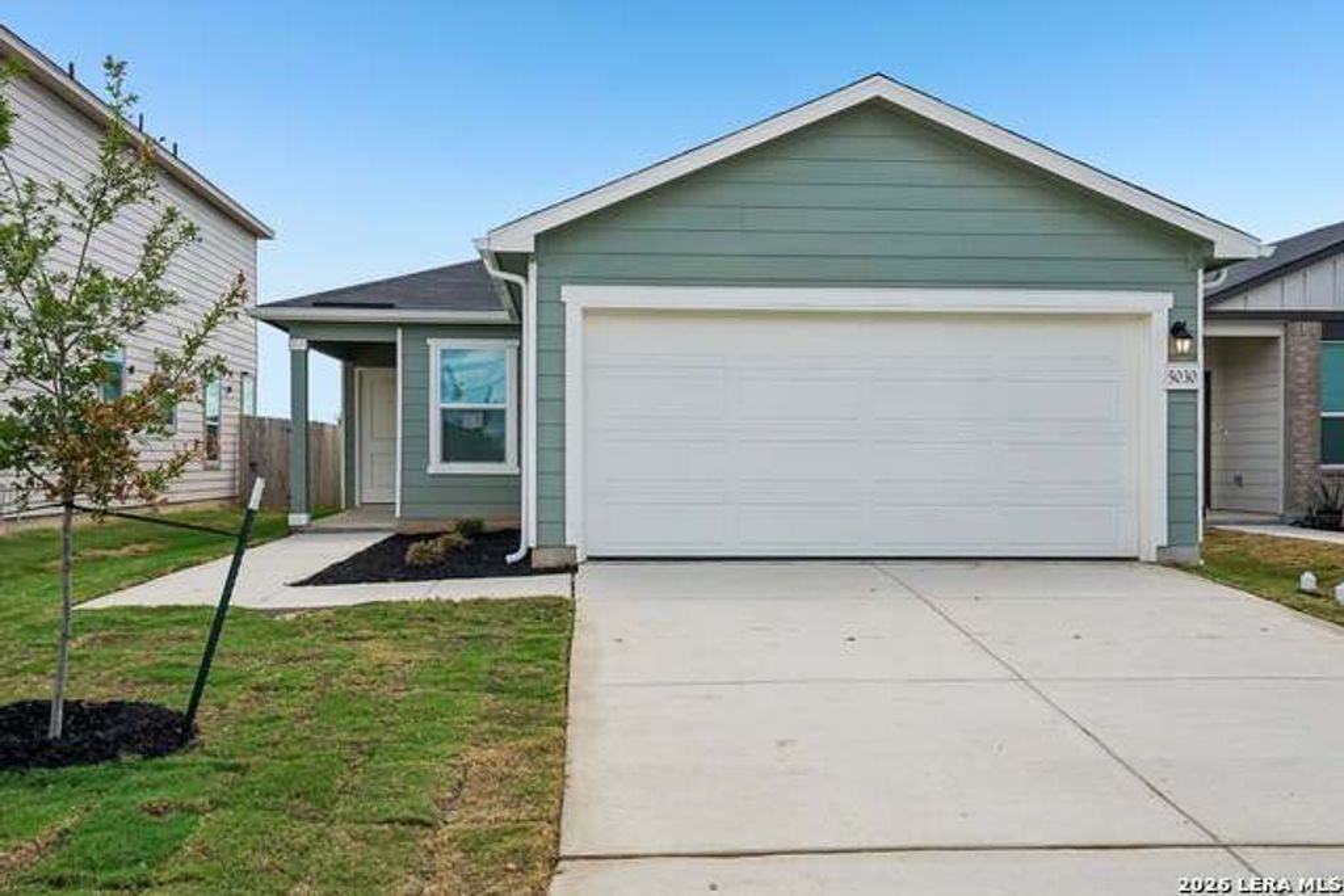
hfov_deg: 54.4
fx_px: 1307
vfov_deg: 37.9
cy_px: 448
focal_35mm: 35
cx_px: 672
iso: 200
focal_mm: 35
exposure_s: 1/400
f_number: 9
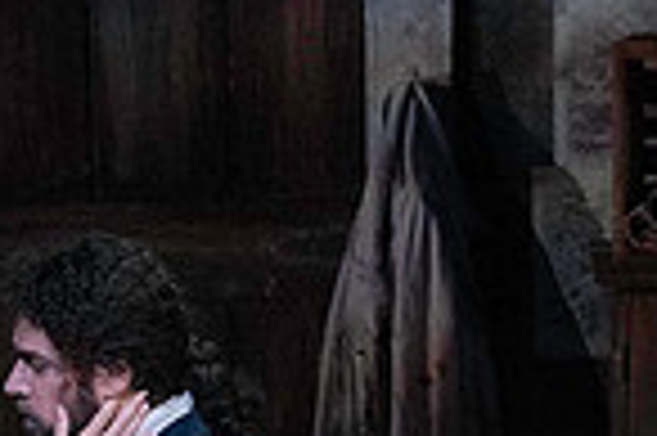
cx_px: 166
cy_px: 865
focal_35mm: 1375
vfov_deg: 1.0
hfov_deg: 1.5
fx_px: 25065
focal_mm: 345
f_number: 13
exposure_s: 1/320
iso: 16000
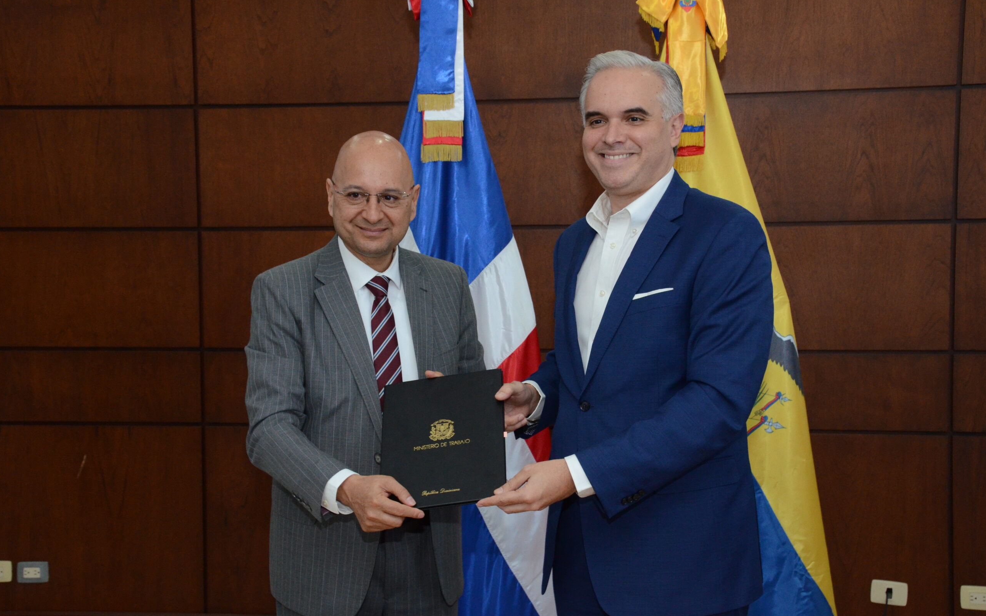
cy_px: 325
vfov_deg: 24.9
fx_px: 1397
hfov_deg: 38.9
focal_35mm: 52
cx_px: 493
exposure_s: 1/50
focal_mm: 34
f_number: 7.1
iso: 2000
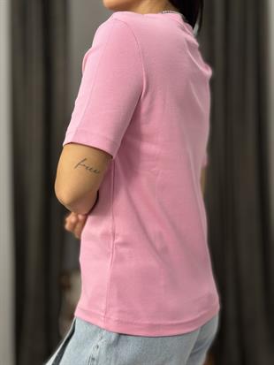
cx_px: 137
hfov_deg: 30.3
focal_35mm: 48
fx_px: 506
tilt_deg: -1.6
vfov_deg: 39.6
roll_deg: +1.2
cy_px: 182
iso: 80
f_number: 1.78
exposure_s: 1/100
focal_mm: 6.86
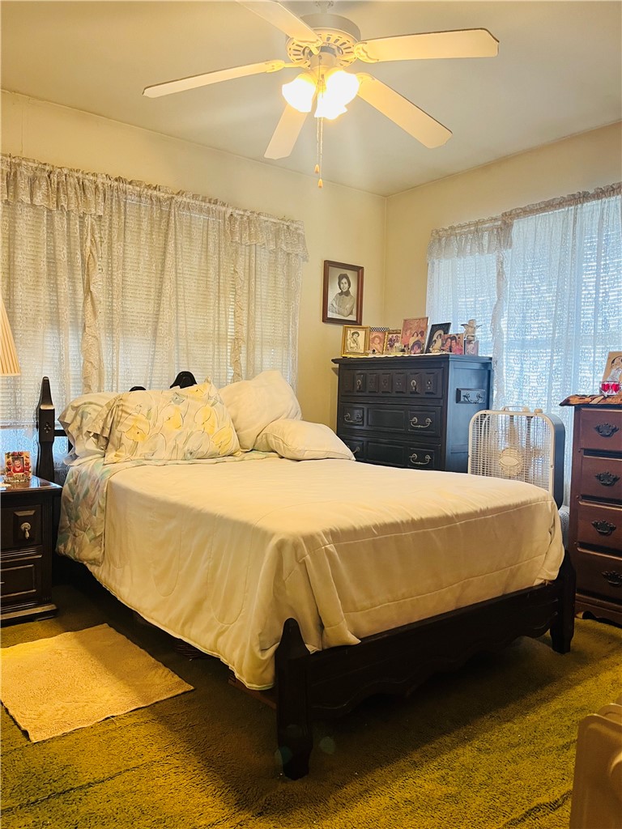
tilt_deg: -2.7
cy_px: 414
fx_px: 623
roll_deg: -0.6
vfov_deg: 67.3
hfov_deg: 53.1
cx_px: 311
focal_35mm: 26
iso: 160
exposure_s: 1/60
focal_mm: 5.1
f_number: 1.6
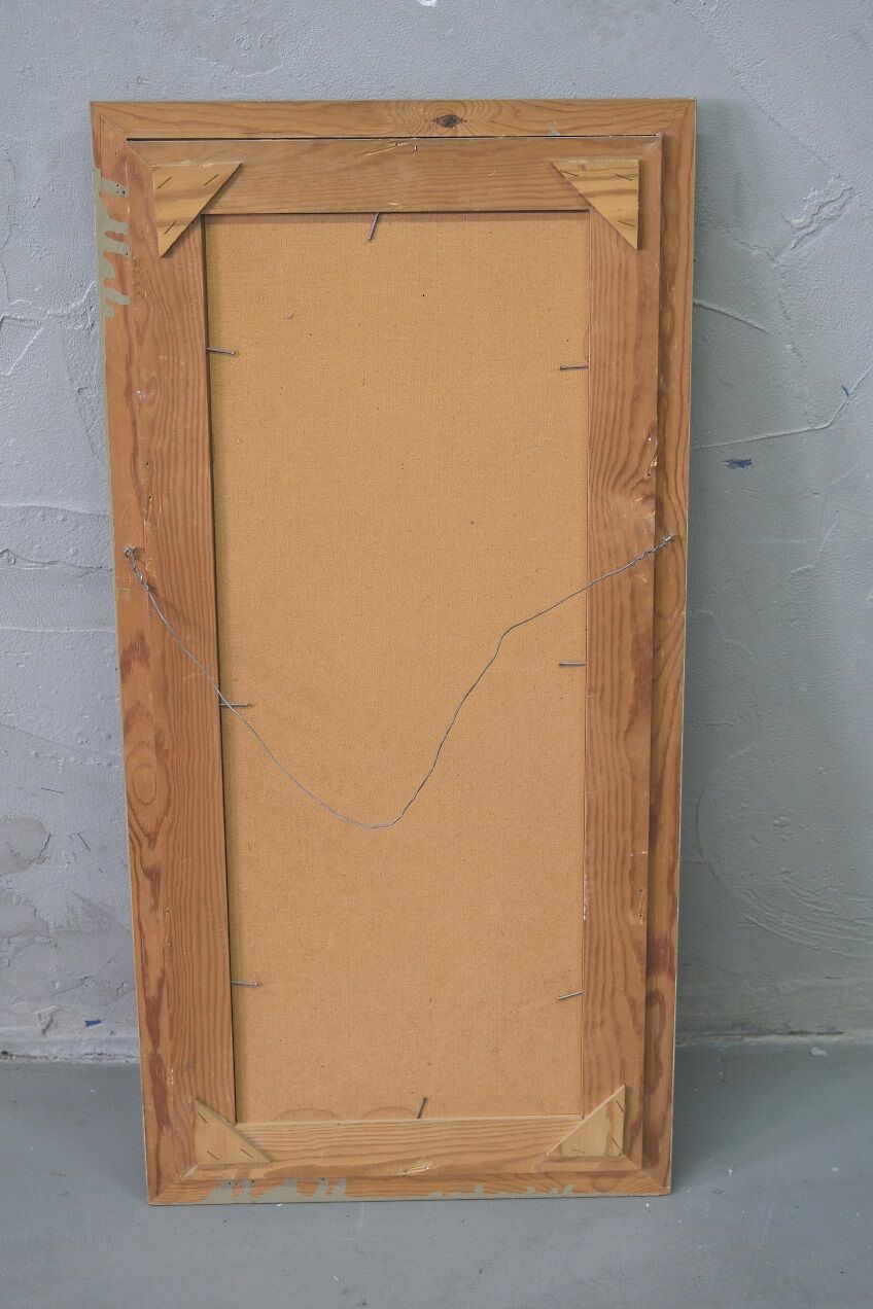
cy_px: 654
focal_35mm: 56
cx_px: 436
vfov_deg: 35.6
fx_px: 2037
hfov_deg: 24.2
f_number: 4
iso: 1250
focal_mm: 37.6
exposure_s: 1/56
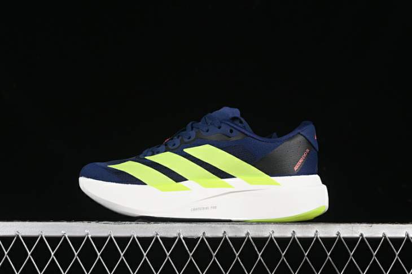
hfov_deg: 27.0
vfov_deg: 18.2
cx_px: 206
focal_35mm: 75
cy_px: 137
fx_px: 858
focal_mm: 50
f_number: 7.1
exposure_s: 1/60
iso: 160
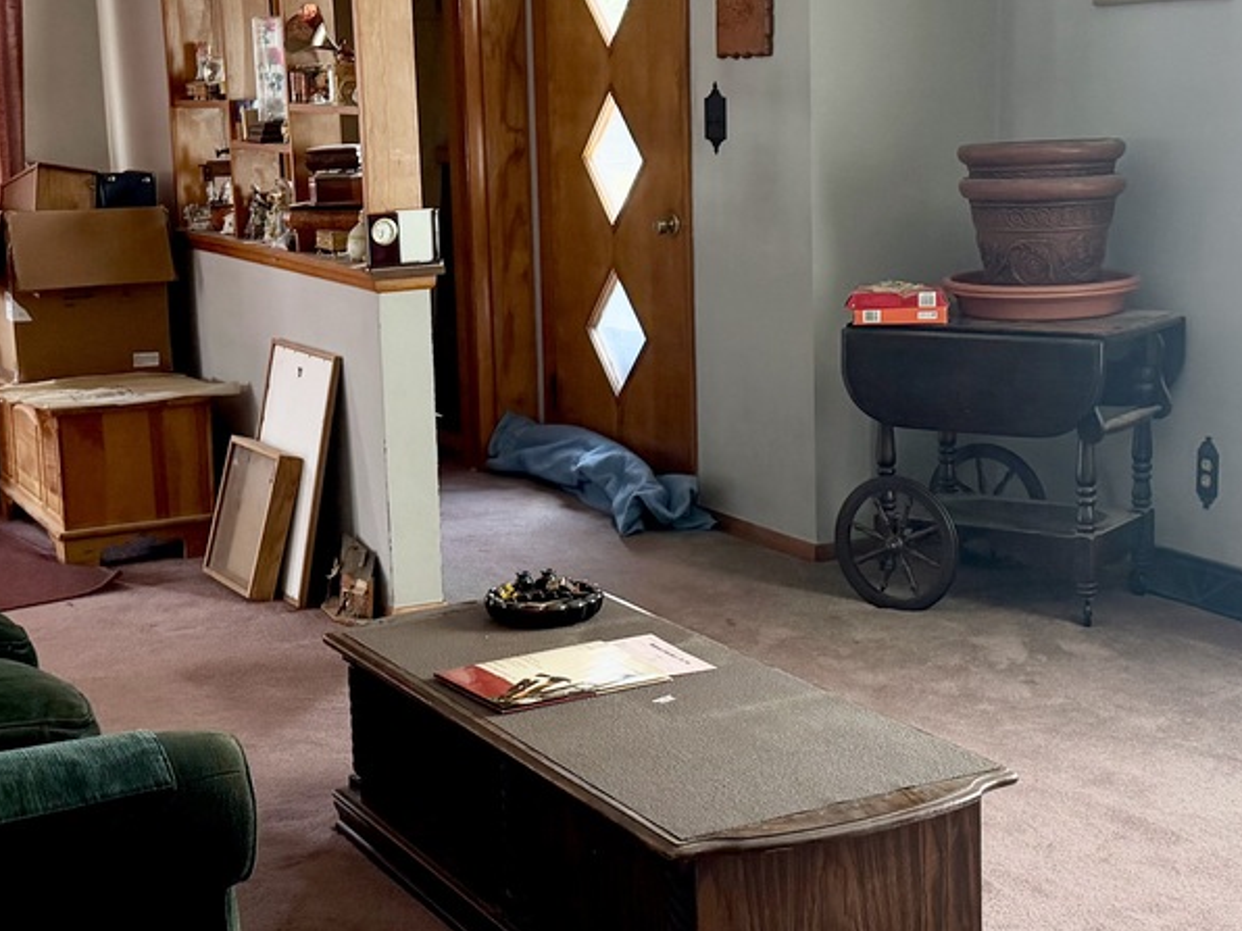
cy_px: 423
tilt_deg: -10.6
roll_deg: +1.5
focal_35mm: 58
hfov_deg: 33.2
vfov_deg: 25.2
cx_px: 656
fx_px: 2081
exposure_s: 1/60
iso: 250
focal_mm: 6.76
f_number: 1.78
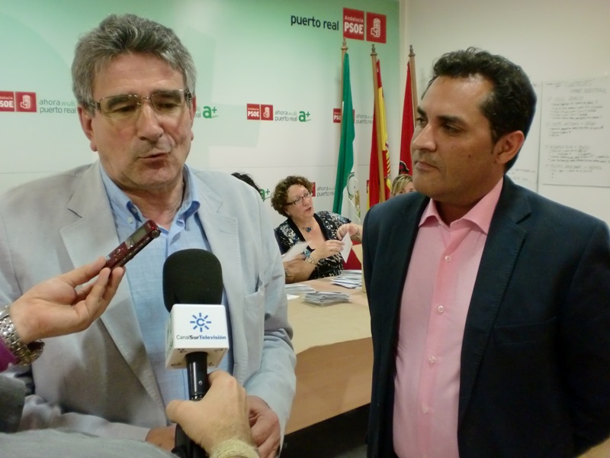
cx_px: 305
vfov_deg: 40.7
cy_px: 229
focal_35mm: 35
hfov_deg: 52.6
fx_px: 617
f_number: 3.1
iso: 400
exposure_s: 1/30
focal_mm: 6.3
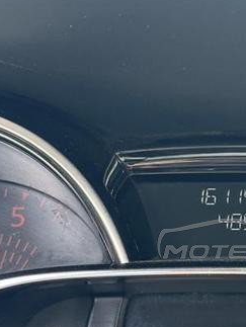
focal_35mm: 129
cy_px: 238
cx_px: 246
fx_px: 1220
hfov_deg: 11.4
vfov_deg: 15.2
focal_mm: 6.76
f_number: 1.78
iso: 100
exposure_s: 1/82
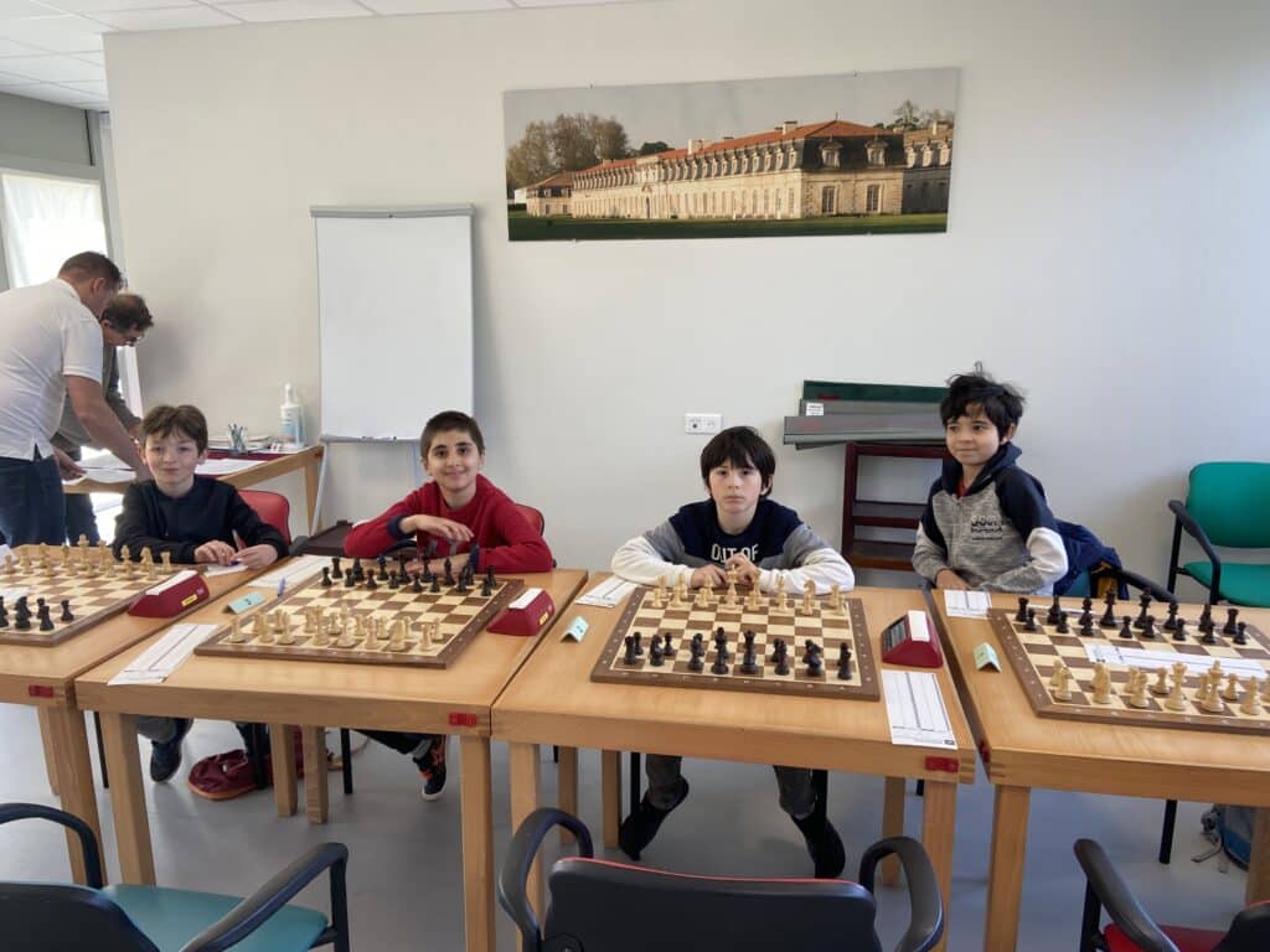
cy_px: 476
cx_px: 635
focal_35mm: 26
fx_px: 954
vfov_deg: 53.1
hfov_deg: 67.3
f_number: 1.8
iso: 64
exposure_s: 1/121
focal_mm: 4.25
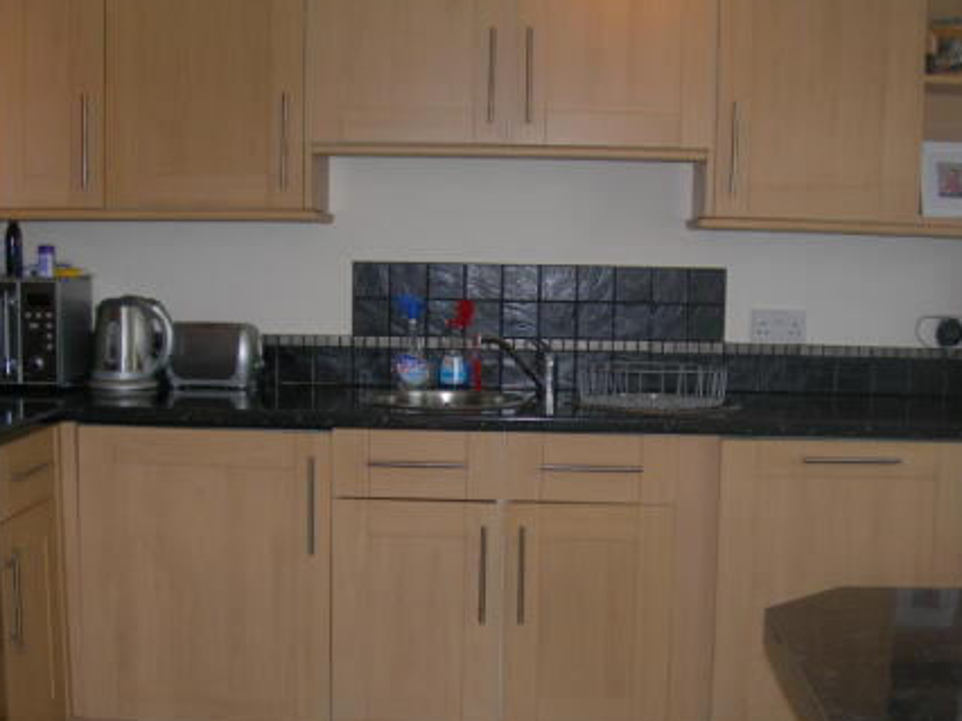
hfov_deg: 36.8
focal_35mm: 52
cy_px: 469
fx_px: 1444
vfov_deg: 27.9
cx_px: 525
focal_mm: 7.8
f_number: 2.8
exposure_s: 1/60.1
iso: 54
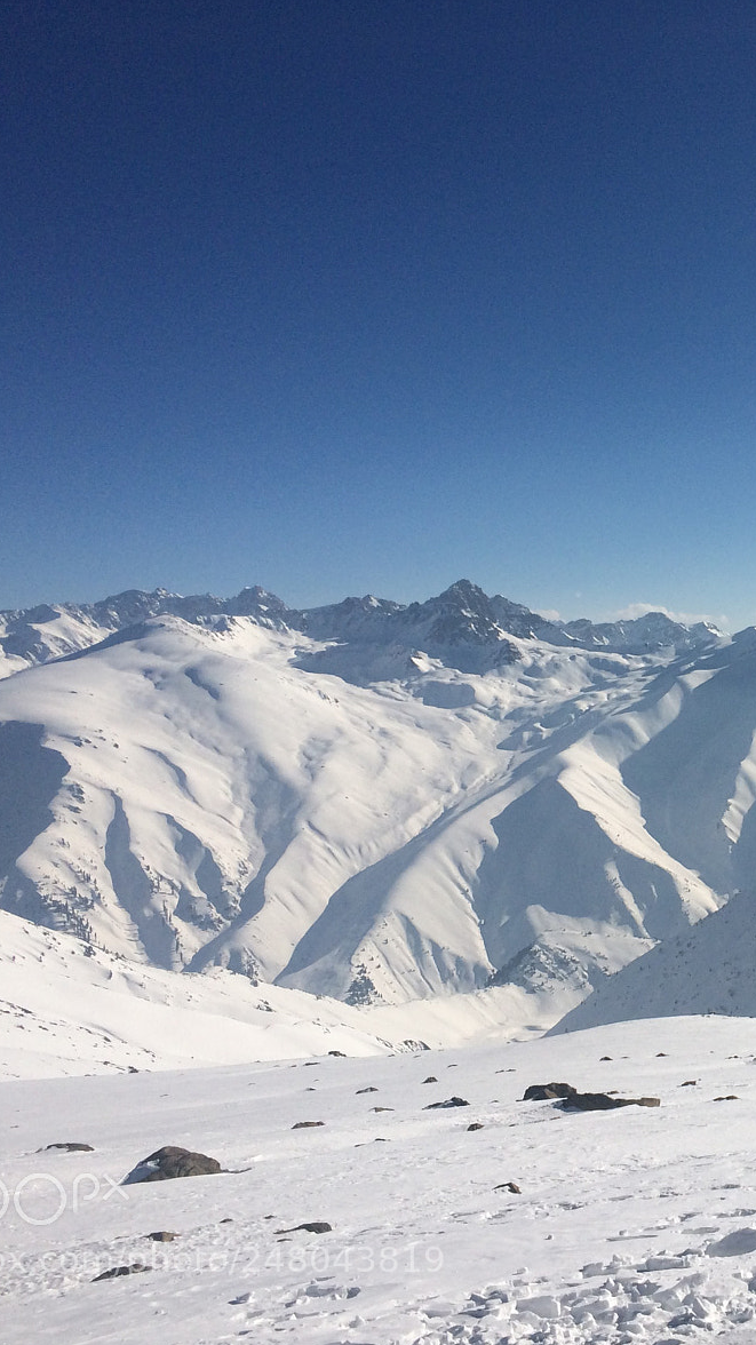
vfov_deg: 47.4
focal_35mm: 43
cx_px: 761
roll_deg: +2.3
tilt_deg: +1.7
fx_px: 1533
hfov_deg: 26.2
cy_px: 663
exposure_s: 1/8264
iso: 32
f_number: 2.2
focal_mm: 4.15
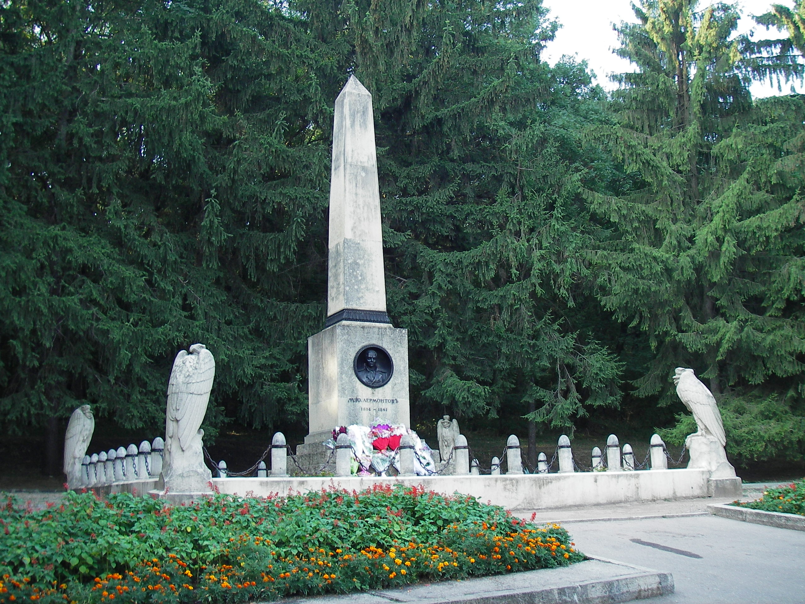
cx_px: 402
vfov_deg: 37.7
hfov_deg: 49.0
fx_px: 884
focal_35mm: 38
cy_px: 302
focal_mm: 6.3
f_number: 3.3
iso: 50
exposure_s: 1/40
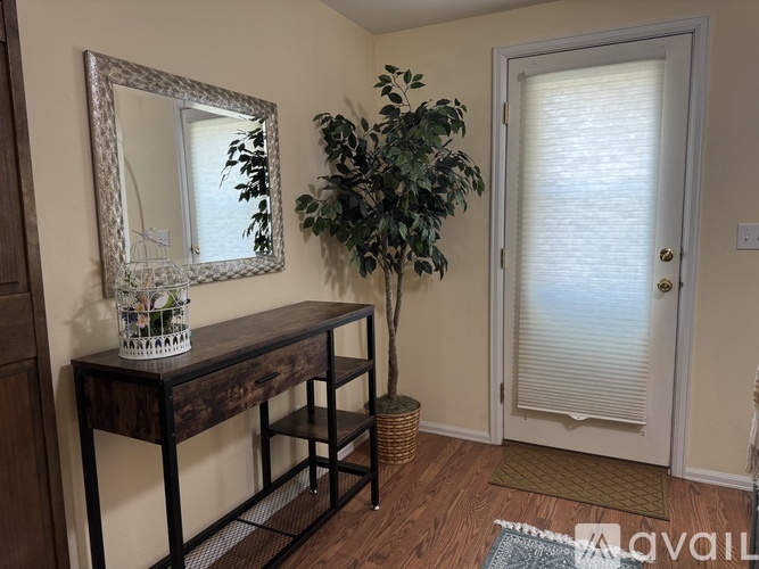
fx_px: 526
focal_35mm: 24
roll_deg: +0.7
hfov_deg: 71.6
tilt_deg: -7.0
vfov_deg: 56.8
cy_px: 284
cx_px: 380
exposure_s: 1/60
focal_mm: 6.76
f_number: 1.78
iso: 160
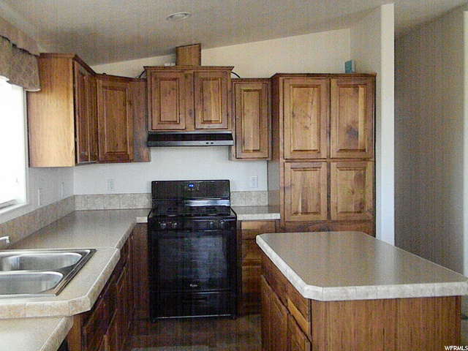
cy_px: 176
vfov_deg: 40.7
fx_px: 473
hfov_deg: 52.6
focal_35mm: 35
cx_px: 234
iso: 2939
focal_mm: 6.4
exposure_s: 1/249
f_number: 3.7
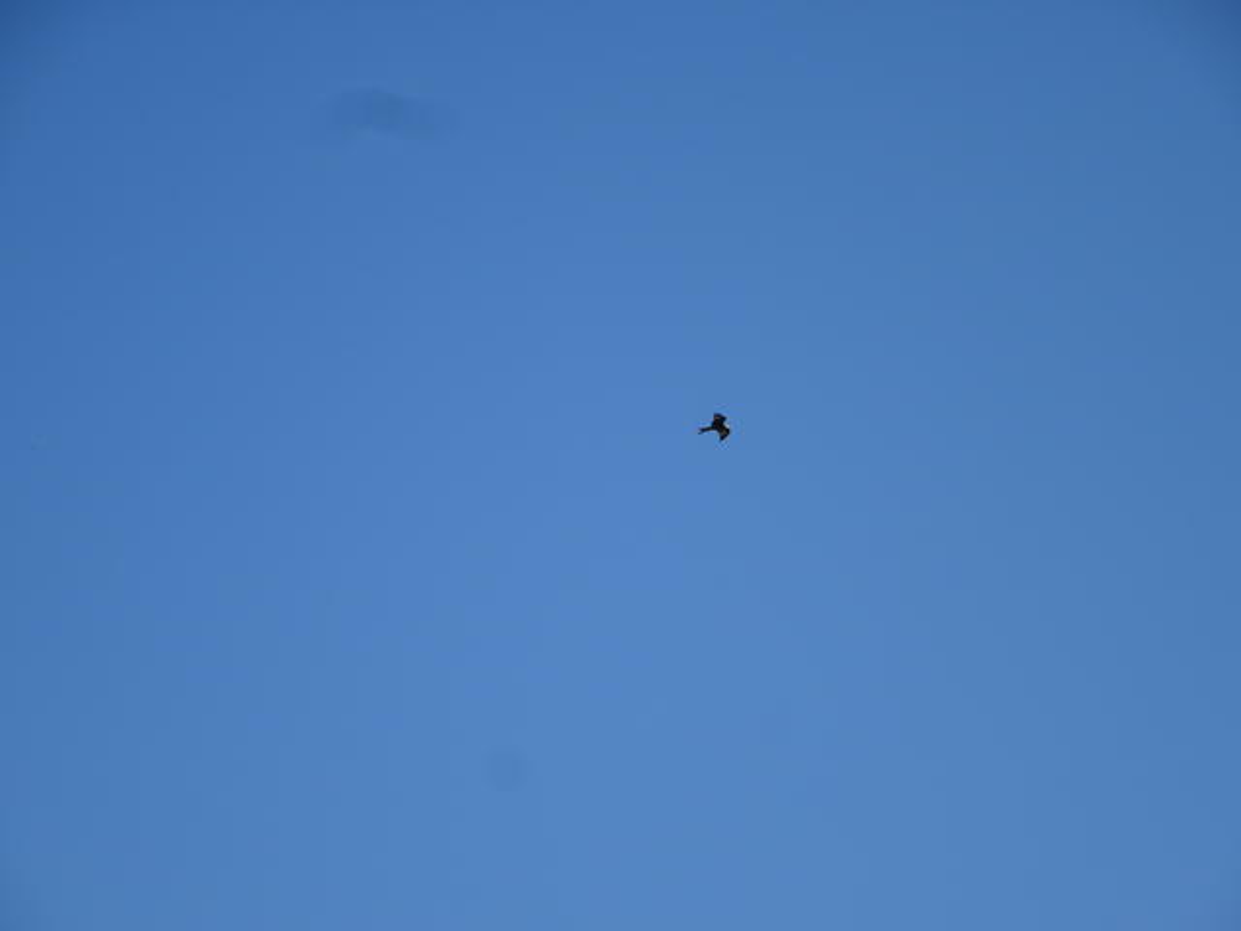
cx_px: 620
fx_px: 6776
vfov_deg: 7.9
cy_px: 466
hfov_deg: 10.5
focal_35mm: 189
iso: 80
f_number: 5.6
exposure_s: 1/400
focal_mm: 32.24
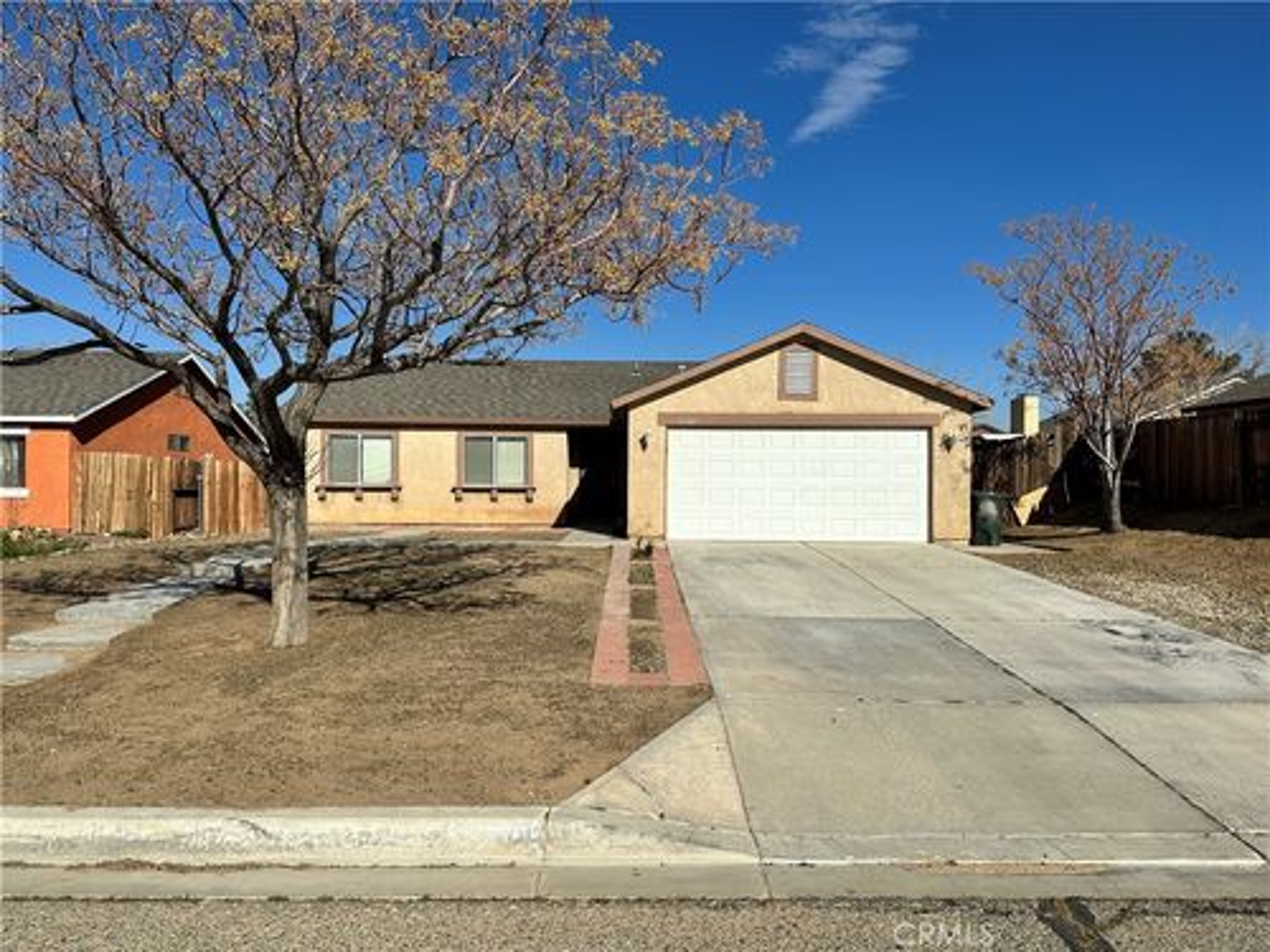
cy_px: 476
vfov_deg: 56.8
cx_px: 635
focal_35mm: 24
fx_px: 881
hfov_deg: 71.6
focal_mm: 6.86
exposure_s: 1/9709
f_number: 1.78
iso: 80
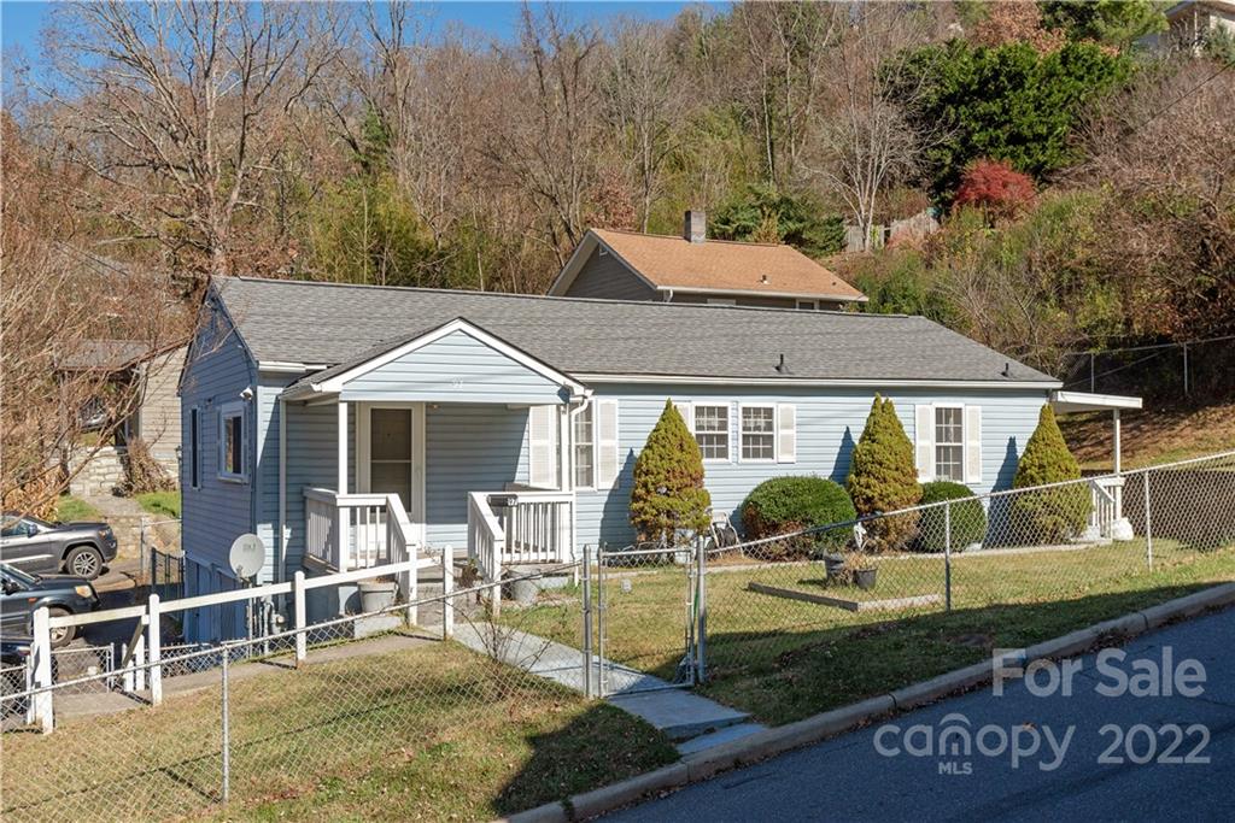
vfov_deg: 37.9
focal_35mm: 35
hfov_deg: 54.4
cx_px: 618
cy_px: 412
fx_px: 1201
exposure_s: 1/2000
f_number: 7.1
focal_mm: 35
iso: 320
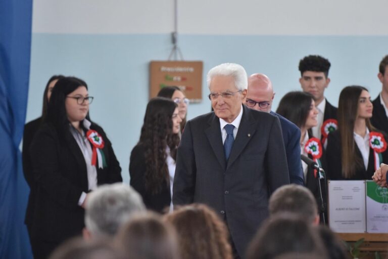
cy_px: 130
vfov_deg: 6.9
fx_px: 2155
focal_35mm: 200
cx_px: 194
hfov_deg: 10.3
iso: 1000
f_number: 4
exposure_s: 1/800
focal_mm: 200
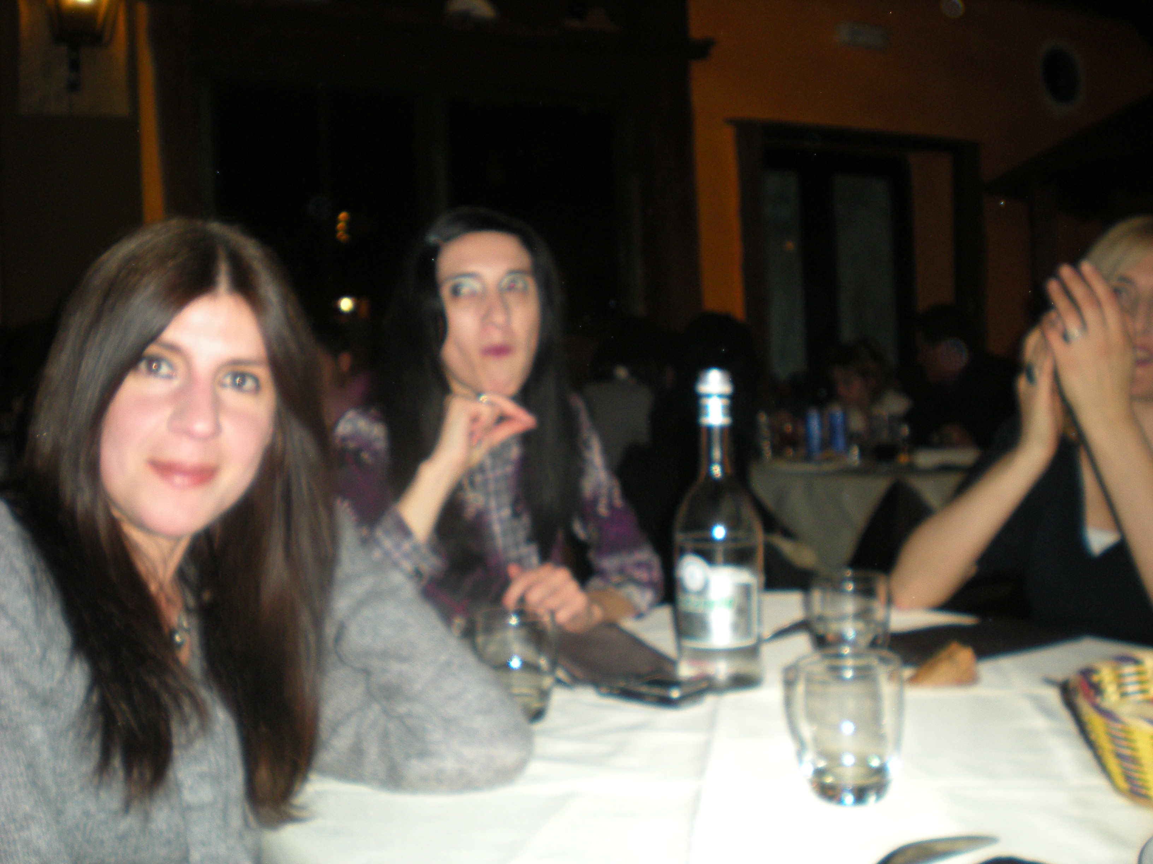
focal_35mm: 38
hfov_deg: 49.0
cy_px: 432
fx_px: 1266
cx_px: 576
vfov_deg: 37.7
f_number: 3.1
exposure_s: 1/60
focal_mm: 6.3
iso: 142
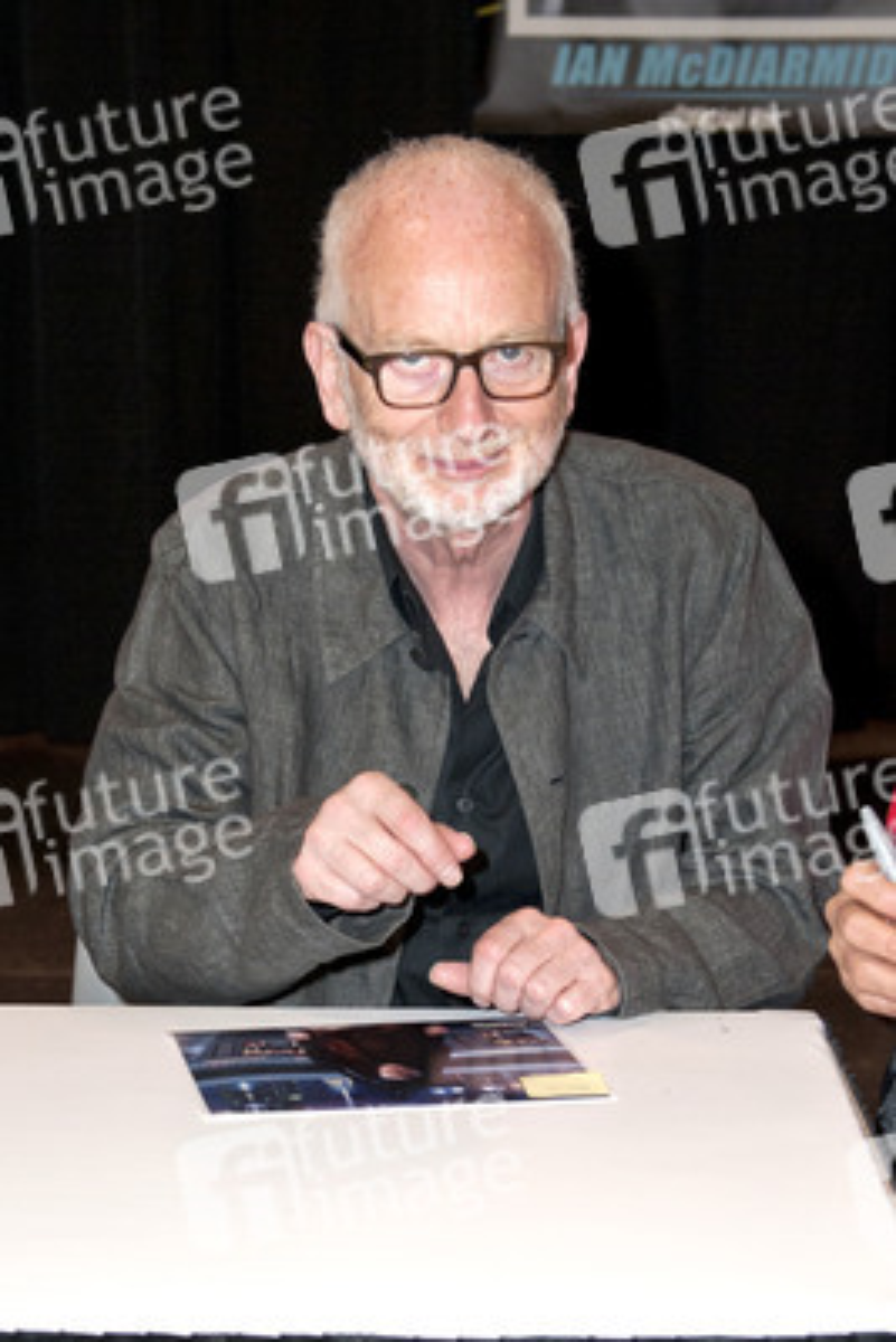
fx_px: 1641
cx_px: 448
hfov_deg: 30.5
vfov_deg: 44.5
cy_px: 671
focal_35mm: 44
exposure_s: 1/400
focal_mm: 44
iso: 500
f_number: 4
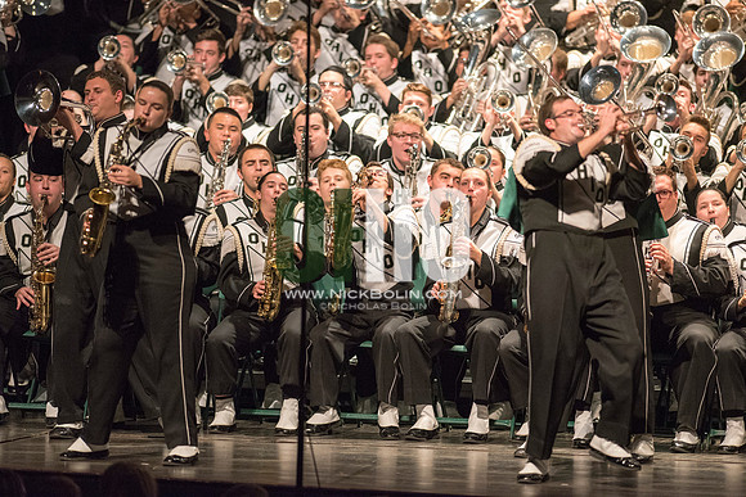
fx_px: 6218
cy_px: 248
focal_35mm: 300
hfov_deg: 6.9
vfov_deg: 4.6
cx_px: 373
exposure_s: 1/500
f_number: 2.8
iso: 4000
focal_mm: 300
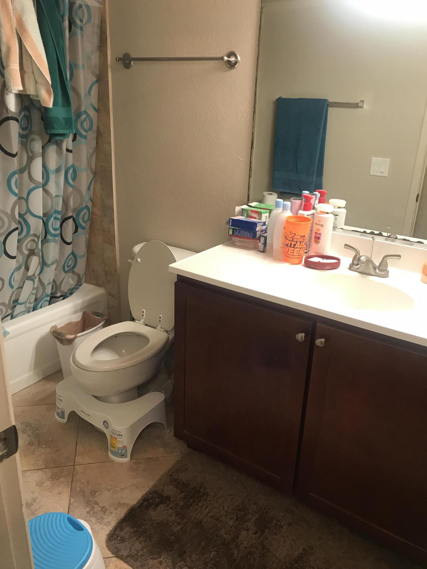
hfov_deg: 49.7
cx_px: 214
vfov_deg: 63.4
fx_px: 461
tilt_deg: -20.2
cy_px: 284
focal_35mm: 28
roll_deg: -2.1
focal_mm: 3.99
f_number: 1.8
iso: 40
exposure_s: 1/17
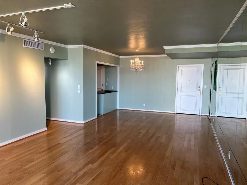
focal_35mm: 26
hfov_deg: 67.3
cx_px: 124
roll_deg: -0.4
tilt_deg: -5.6
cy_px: 92
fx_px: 186
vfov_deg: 53.1
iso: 64
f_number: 1.5
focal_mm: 5.7
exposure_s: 1/120
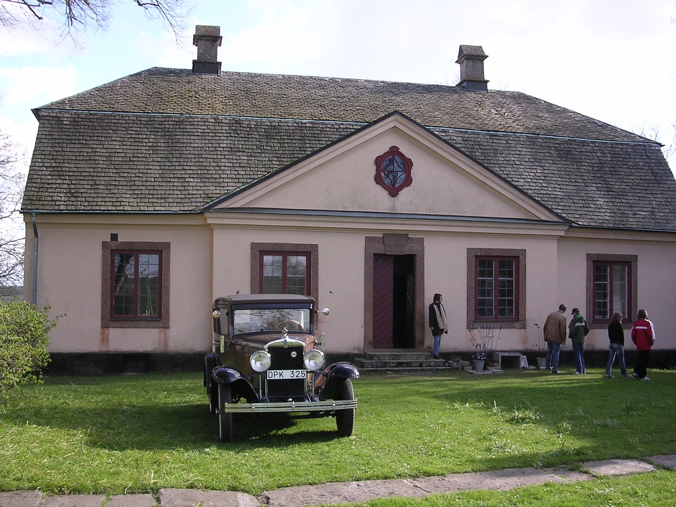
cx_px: 338
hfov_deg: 49.0
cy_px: 254
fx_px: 742
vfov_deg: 37.7
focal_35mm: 38
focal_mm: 5.8
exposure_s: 1/288
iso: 100
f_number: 2.8
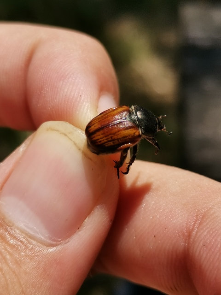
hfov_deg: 28.6
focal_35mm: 51
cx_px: 110
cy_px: 148
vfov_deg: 37.5
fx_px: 434
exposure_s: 1/1709
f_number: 1.8
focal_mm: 4.75
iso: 50
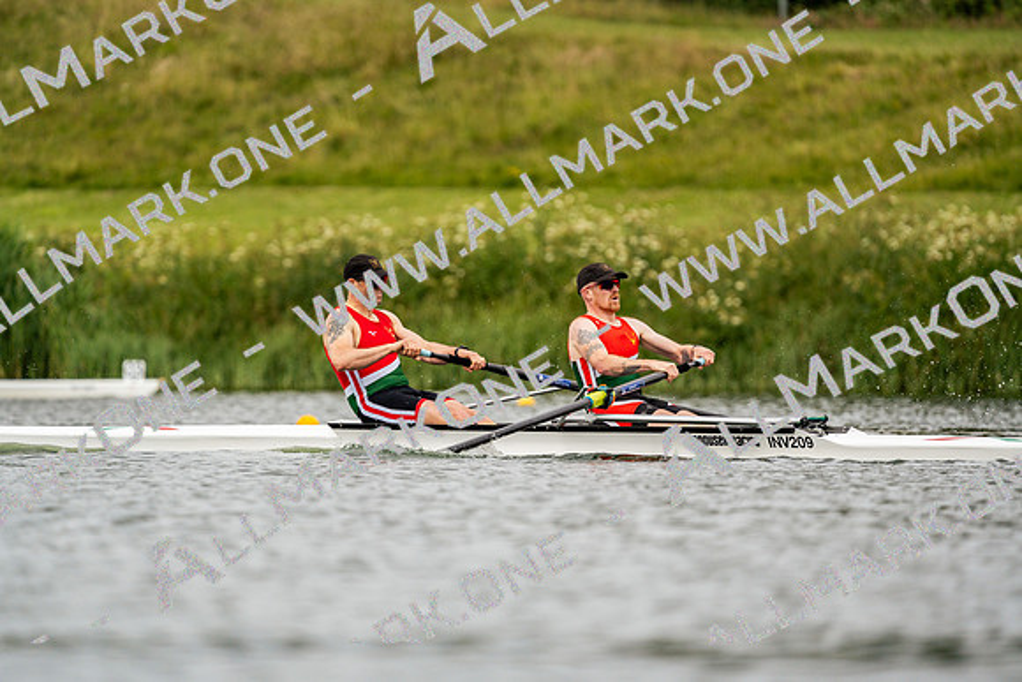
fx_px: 17037
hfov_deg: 3.4
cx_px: 511
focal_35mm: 600
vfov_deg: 2.3
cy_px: 341
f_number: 6.3
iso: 400
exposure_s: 1/2000
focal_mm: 600
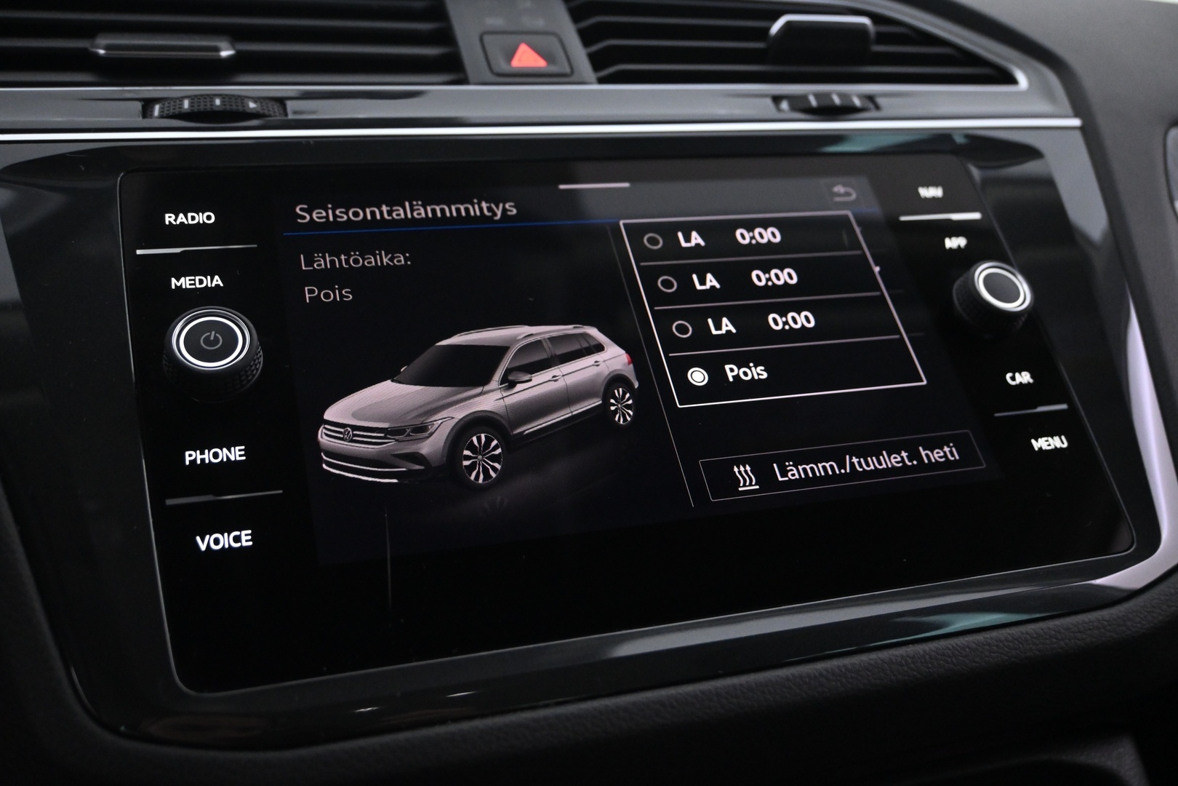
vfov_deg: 40.0
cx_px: 589
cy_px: 393
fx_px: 1080
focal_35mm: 33
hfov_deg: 57.2
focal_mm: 22
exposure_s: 1/30
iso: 3200
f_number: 4
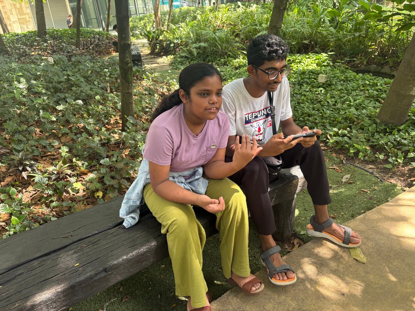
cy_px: 156
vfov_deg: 53.1
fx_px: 312
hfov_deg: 67.3
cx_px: 208
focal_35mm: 26
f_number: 1.6
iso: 125
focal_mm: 6
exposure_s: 1/121
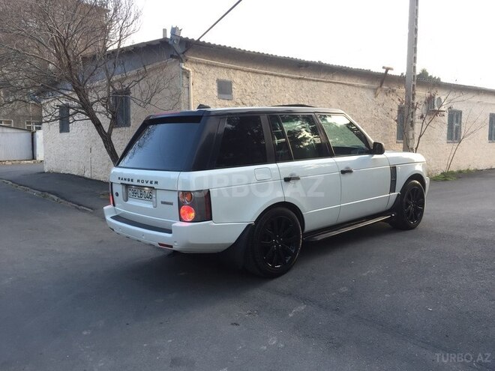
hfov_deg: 61.7
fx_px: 415
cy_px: 186
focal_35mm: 29
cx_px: 248
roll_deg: +0.8
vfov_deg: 48.2
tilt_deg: -3.3
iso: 50
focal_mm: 4.15
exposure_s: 1/100
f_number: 2.2
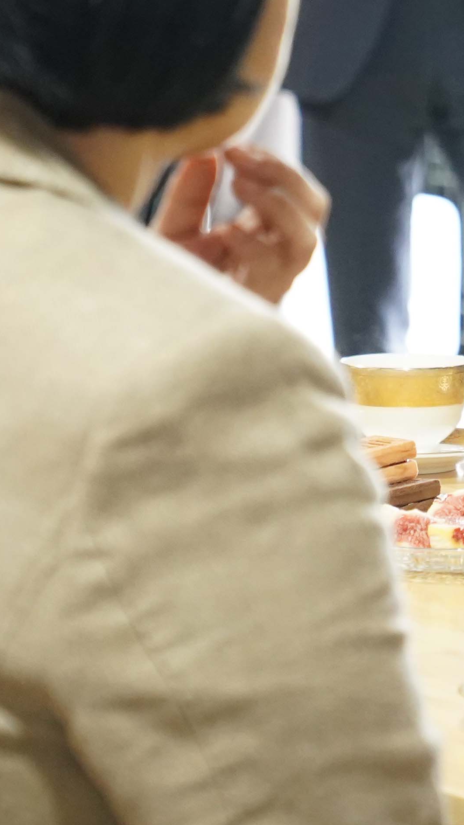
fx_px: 5096
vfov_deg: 9.2
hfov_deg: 5.1
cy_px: 123
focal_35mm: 233
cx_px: 798
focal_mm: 70
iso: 4000
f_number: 4
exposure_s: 1/160
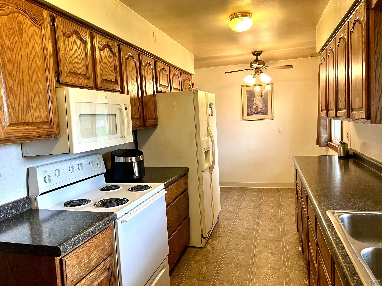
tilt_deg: -4.7
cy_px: 143
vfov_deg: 53.1
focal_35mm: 26
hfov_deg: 67.3
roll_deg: +3.5
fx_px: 287
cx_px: 191
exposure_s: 1/60
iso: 100
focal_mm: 5.7
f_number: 1.5
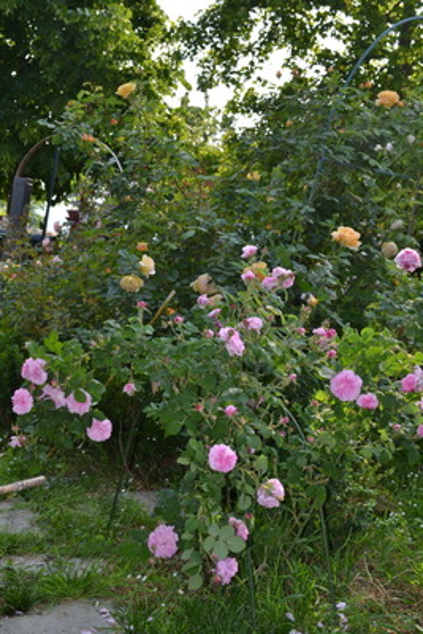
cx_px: 212
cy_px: 317
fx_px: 845
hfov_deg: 28.1
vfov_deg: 41.1
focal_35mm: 48
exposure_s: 1/80
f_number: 8
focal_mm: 32
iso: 100
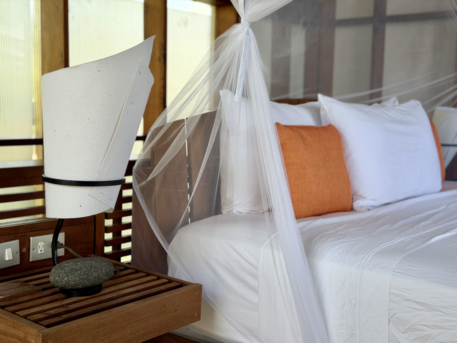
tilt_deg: -5.1
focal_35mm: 48
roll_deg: -1.0
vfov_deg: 30.3
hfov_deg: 39.7
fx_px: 634
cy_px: 172
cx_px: 228
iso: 100
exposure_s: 1/81
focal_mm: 6.76
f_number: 1.78
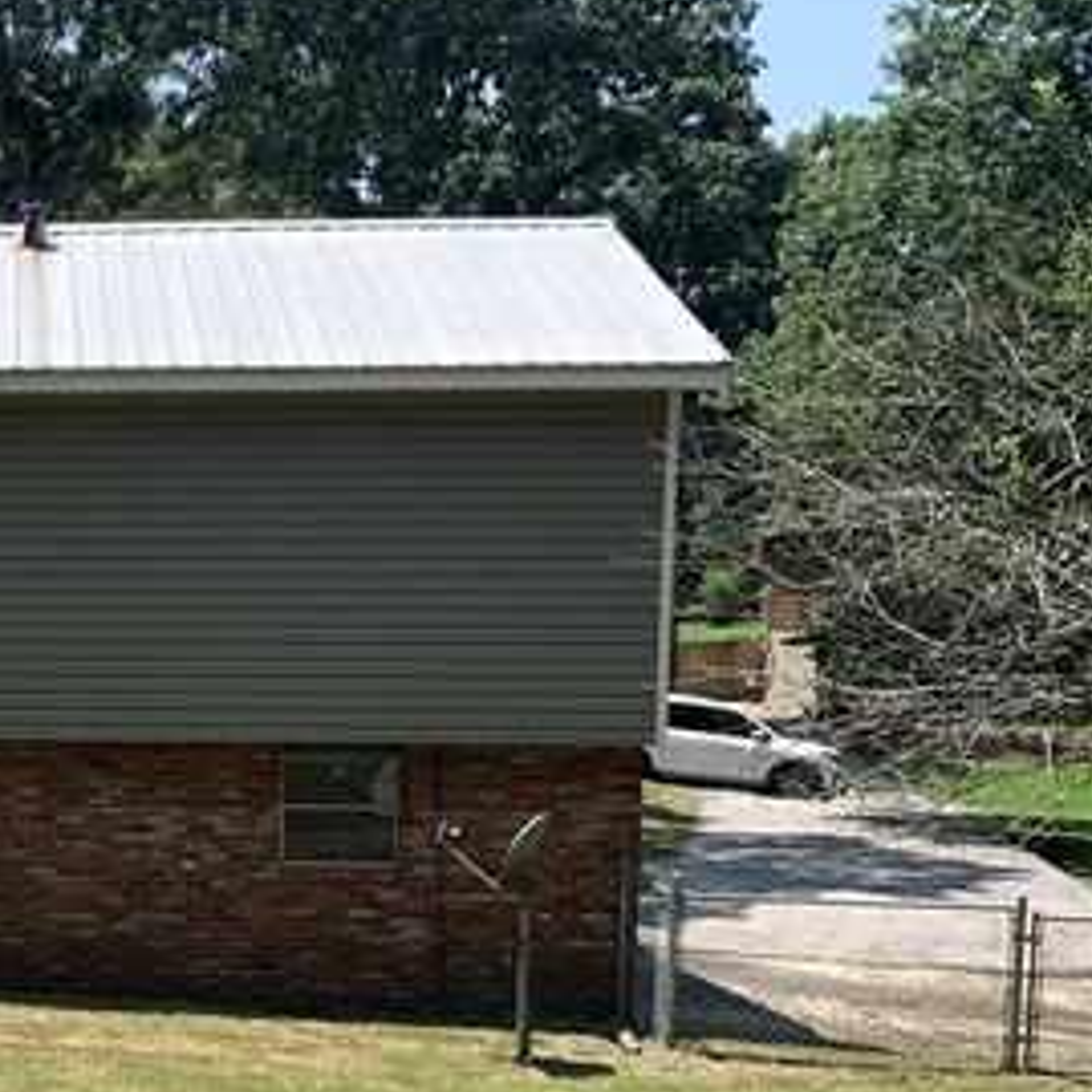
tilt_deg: -3.7
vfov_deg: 20.9
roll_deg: -0.8
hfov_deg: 19.4
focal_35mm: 82
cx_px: -365
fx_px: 2927
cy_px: 848
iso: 25
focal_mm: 4.25
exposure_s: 1/1490
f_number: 1.8
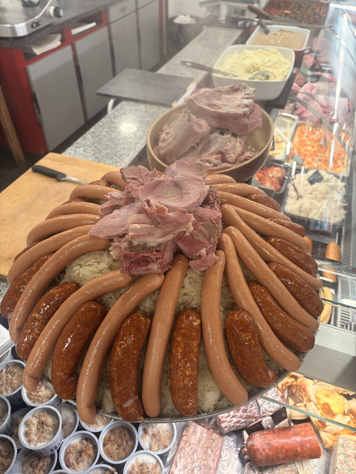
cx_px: 178
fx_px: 357
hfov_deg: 53.1
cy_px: 237
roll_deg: -0.7
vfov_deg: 67.3
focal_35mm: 26
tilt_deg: -43.4
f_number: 1.6
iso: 64
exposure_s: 1/50
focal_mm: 5.96
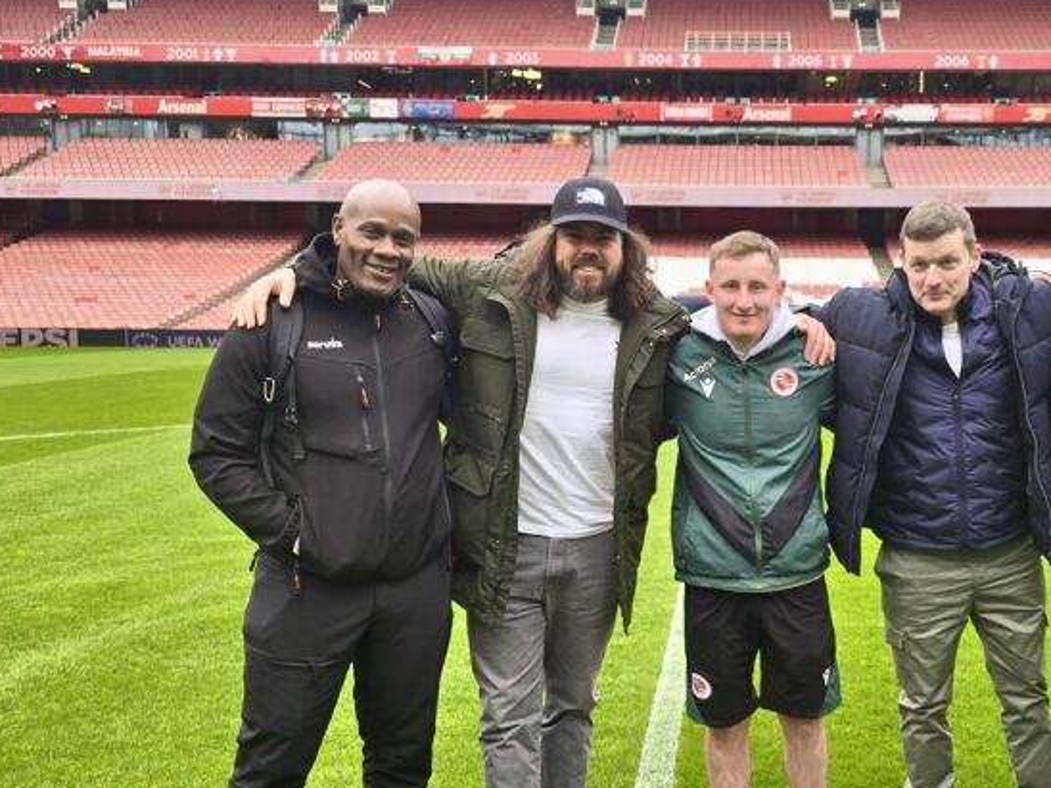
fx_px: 1306
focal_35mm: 43
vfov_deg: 33.6
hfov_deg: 42.9
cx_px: 744
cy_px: 385
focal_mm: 6.3
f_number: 1.7
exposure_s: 1/180
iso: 16
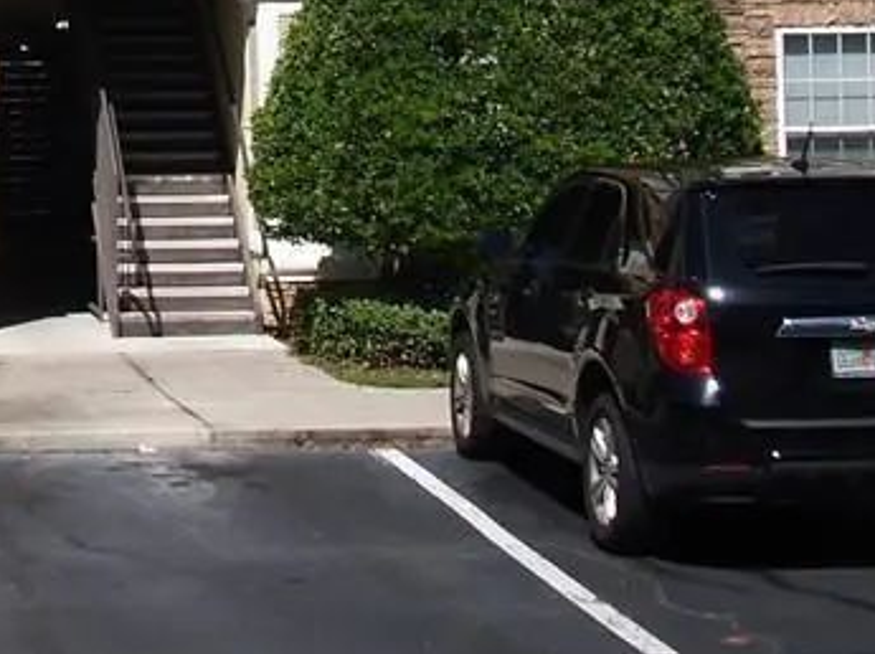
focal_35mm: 107
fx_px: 2702
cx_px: -51
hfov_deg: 17.8
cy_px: -210
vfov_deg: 13.3
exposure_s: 1/200
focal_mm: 6.3
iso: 80
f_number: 7.8
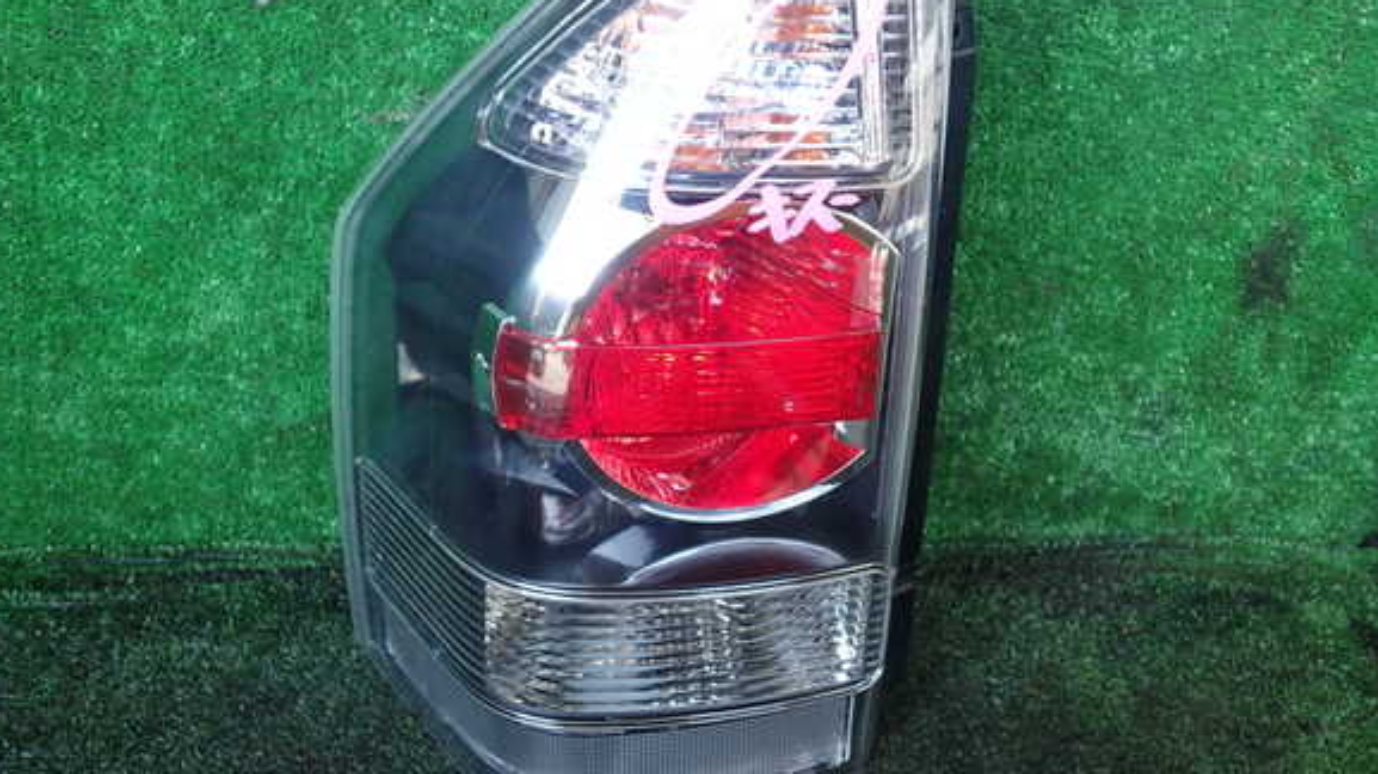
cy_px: 318
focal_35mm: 34
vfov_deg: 34.5
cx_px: 688
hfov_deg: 58.0
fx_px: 1242
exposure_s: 1/60
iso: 160
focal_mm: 5.4
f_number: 2.3
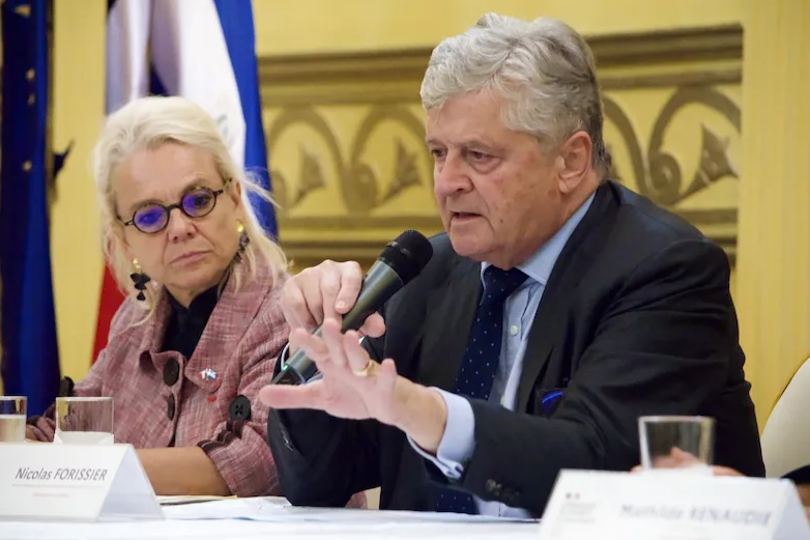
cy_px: 274
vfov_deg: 7.7
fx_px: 4004
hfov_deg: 11.6
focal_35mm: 178
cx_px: 408
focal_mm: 116
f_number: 4.8
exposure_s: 1/100
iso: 12800
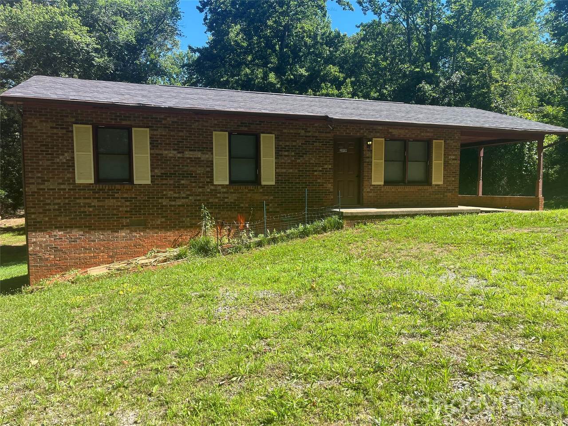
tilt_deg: -4.5
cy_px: 213
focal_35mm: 26
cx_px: 284
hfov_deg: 67.3
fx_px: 427
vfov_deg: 53.1
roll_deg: +1.1
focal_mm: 5.1
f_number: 1.6
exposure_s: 1/1186
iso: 50
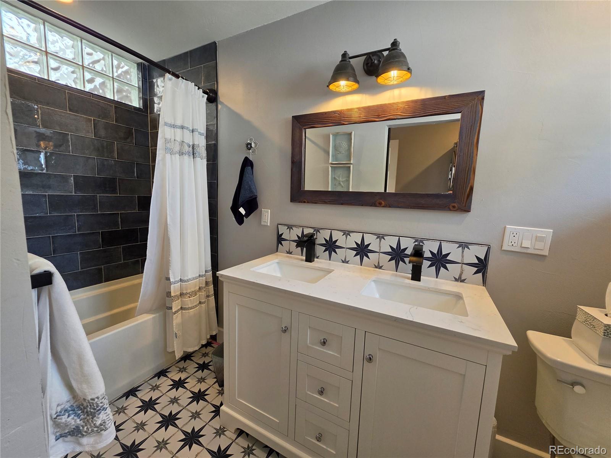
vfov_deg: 89.9
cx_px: 306
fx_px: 229
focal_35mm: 13
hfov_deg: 106.2
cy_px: 229
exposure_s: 1/120
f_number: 1.9
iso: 100
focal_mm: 2.2
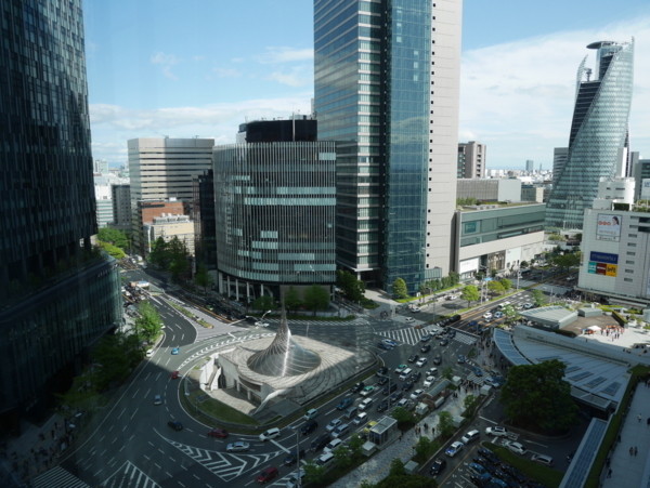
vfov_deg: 56.9
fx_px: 451
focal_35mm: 24
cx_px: 325
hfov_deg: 71.6
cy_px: 244
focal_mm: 12
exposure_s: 1/250
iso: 200
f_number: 5.6
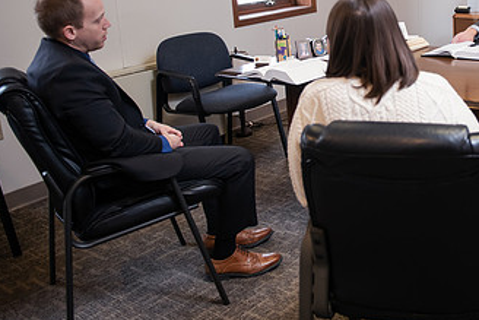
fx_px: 612
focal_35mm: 46
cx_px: 405
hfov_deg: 40.4
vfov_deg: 28.4
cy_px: 46
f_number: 3.2
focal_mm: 26
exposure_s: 1/125
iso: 800
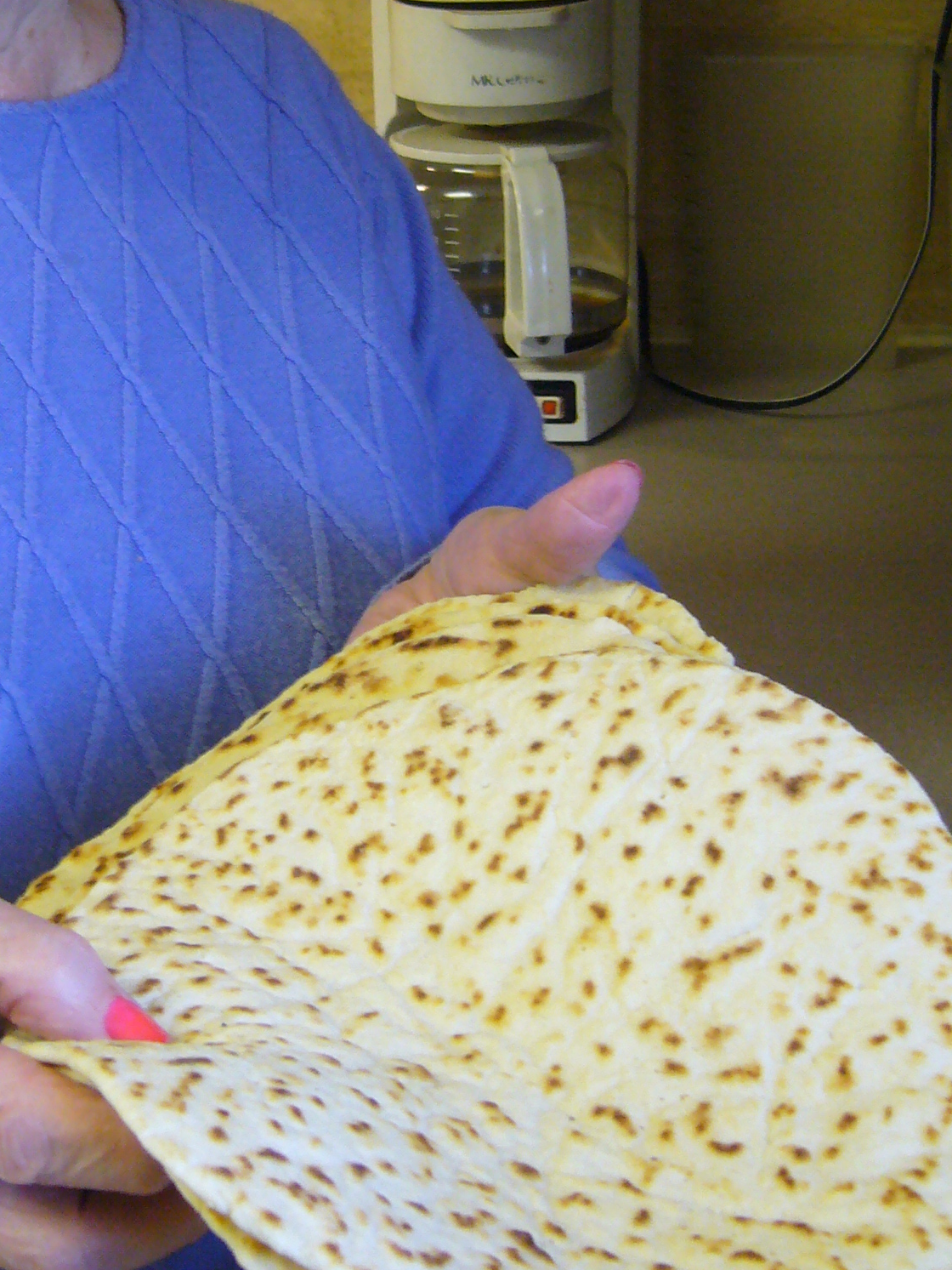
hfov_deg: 22.1
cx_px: 235
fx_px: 2420
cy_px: 402
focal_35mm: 66
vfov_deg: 29.1
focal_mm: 5.8
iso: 200
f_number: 2.8
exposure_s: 1/25
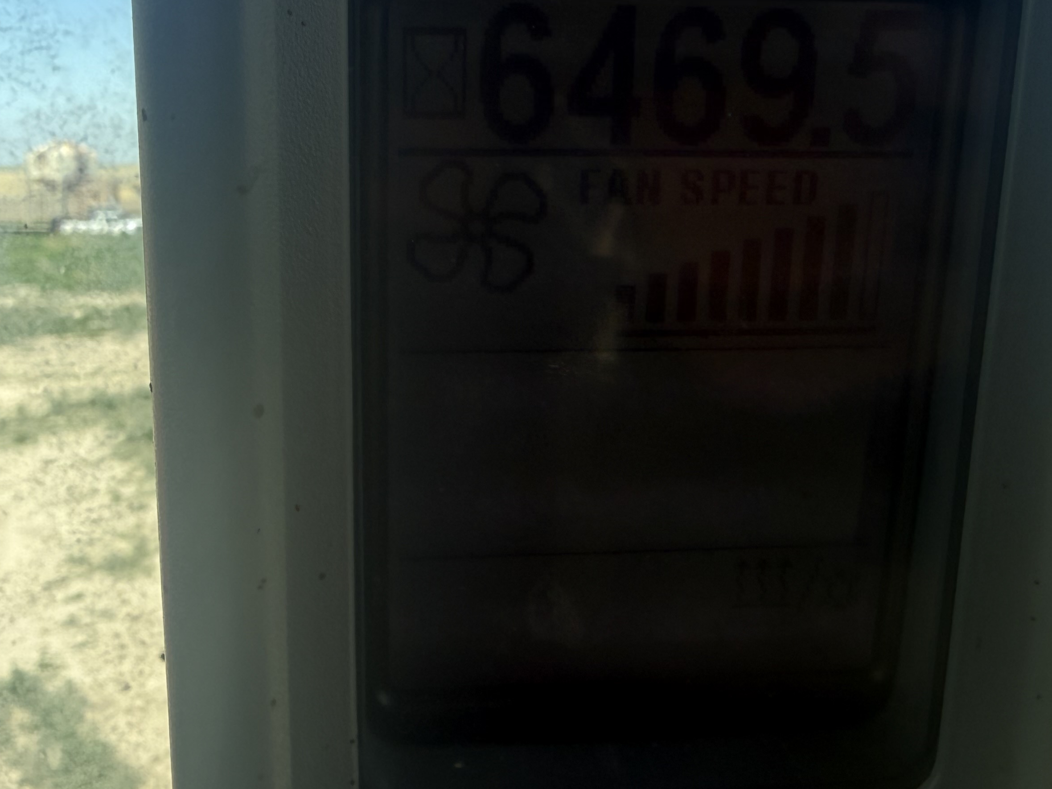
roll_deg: +1.4
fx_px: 1246
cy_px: 223
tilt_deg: -2.5
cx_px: 700
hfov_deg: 45.1
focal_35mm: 41
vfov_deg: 34.6
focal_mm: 2.22
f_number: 2.2
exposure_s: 1/559
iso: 40
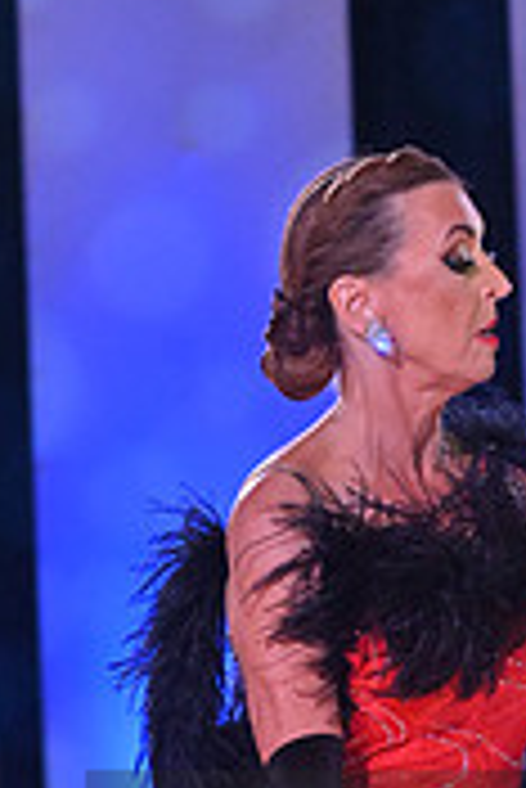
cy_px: 923
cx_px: 708
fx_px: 7393
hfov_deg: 4.1
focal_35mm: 338
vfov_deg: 6.1
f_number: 5.6
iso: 4000
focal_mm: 102
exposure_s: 1/400
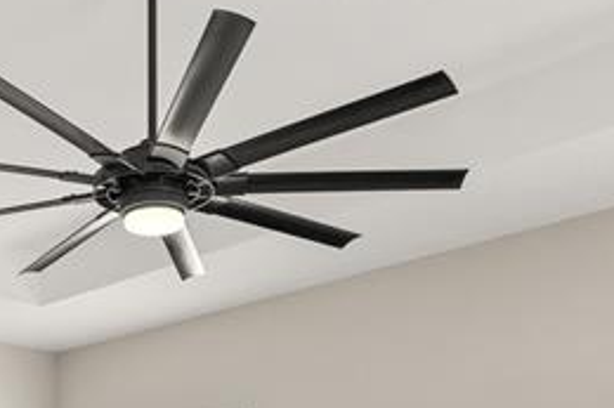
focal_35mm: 65
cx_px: 106
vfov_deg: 18.8
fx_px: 1107
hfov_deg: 30.1
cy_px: 584
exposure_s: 1/40
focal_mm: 16.5
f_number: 7.1
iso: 1600
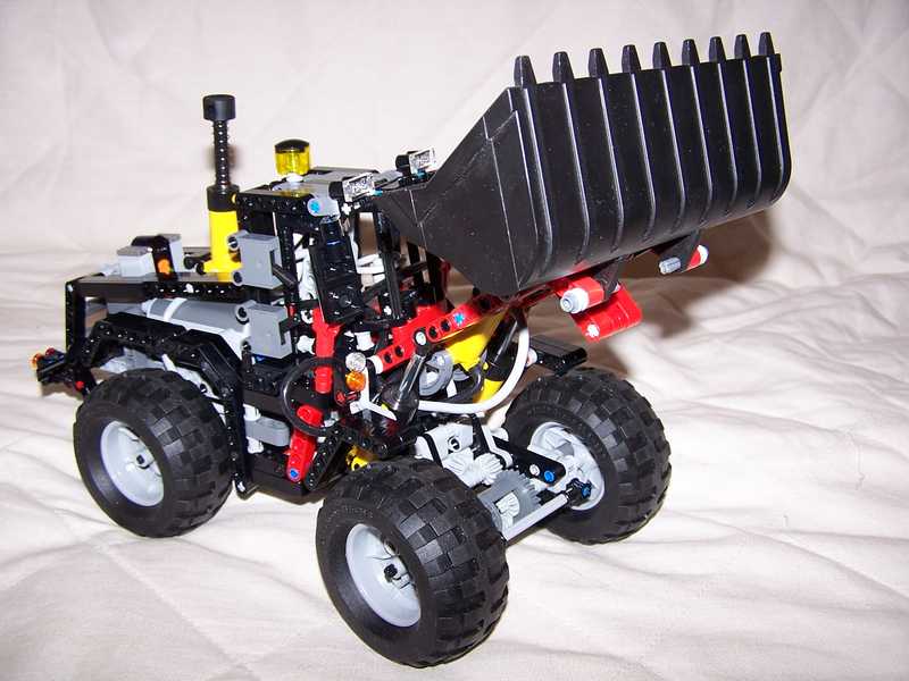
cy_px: 340
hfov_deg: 49.0
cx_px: 454
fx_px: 998
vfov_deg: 37.7
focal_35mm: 38
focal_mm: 6.3
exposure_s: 1/60
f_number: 2.8
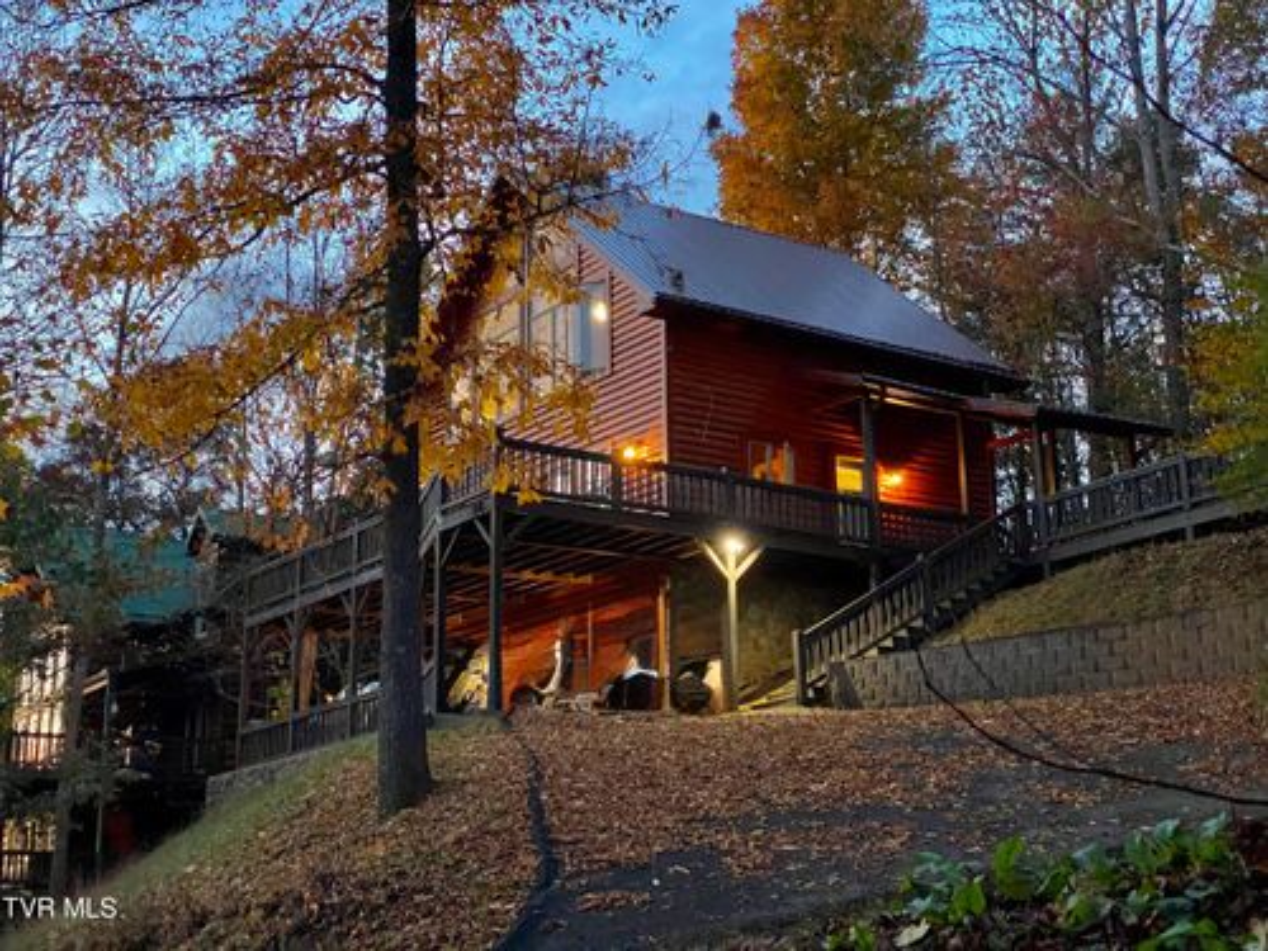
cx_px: 634
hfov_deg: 36.8
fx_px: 1905
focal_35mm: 52
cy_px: 476
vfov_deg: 28.0
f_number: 2
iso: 640
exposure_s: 1/30
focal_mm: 6
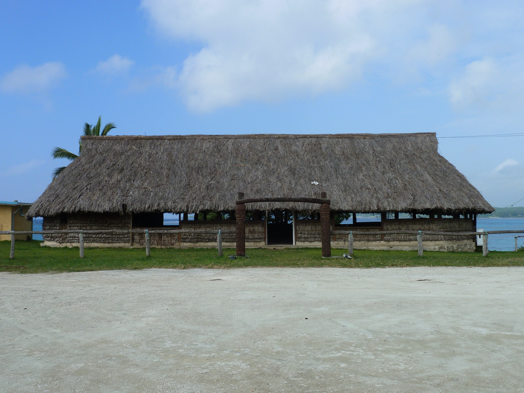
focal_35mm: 35
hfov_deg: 52.6
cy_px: 196
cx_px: 262
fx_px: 530
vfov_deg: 40.7
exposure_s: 1/500
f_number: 5
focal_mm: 5.7
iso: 80
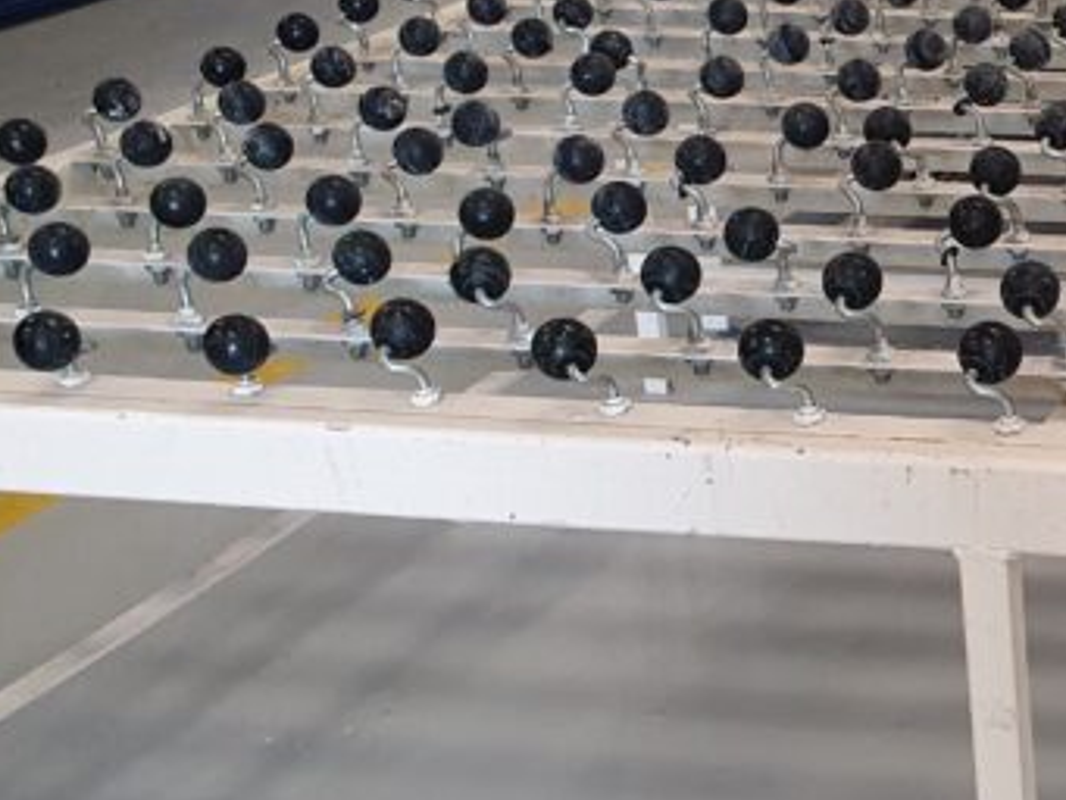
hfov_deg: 22.6
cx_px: 1341
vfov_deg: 18.9
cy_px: 312
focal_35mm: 78
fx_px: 2403
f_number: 2.4
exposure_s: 1/100
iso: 200
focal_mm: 4.32
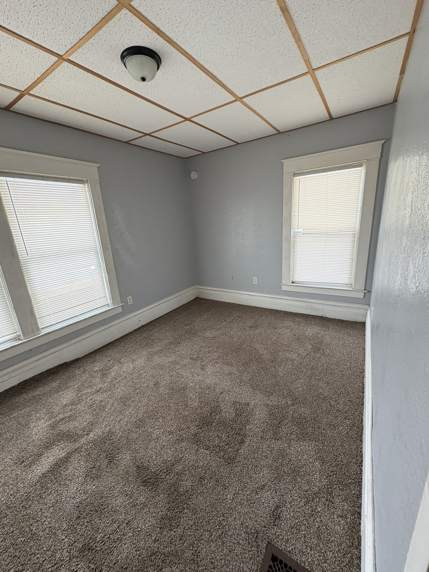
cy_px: 286
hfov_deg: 85.7
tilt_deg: -16.6
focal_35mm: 14
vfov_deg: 102.1
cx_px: 214
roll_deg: +3.2
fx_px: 231
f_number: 2.2
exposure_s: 1/60
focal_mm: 2.22
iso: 250
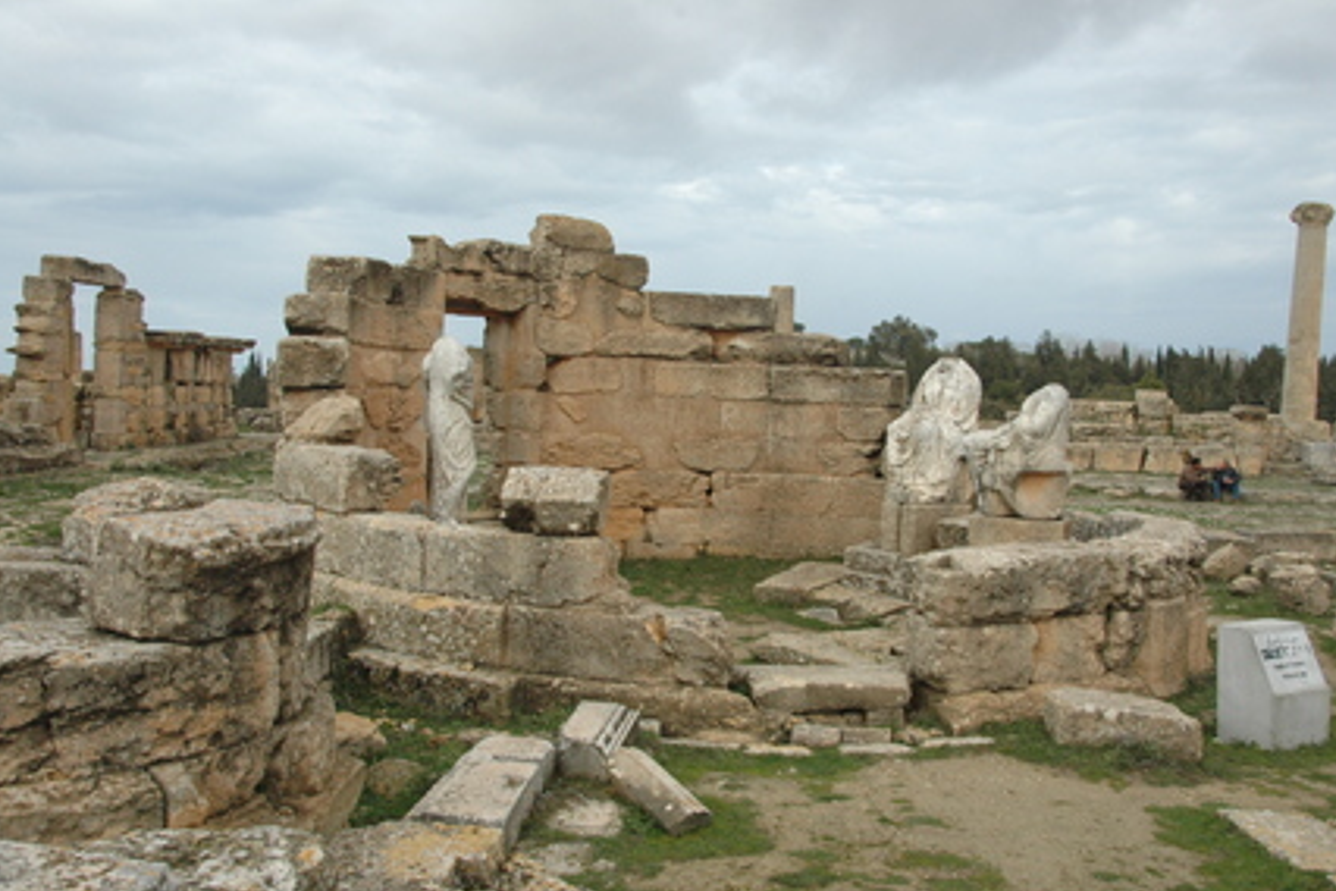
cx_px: 681
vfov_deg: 38.9
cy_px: 455
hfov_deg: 55.8
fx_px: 1262
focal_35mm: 34
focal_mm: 22
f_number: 11
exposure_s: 1/500
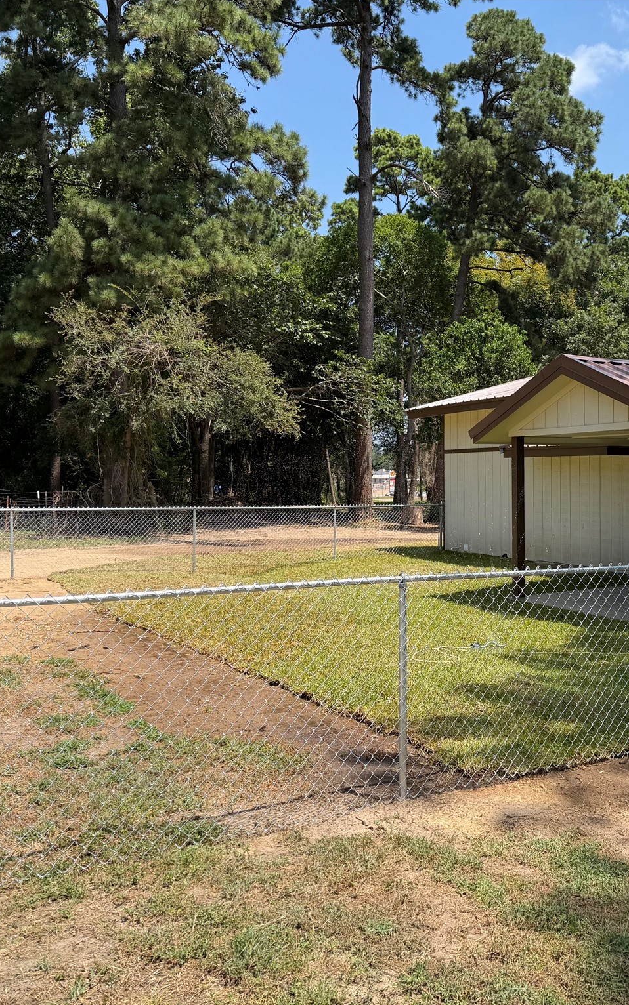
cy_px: 502
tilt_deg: -1.0
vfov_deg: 56.7
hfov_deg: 36.1
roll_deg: +0.1
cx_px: 498
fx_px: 932
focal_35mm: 34
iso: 80
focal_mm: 6.76
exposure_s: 1/2801
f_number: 1.78
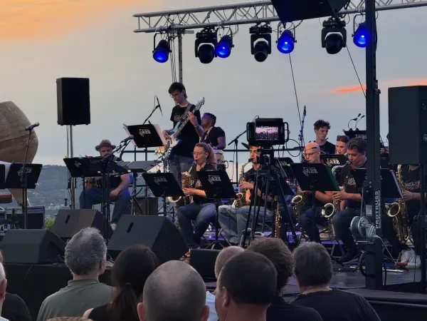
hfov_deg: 16.4
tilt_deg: +0.0
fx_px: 1480
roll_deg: +1.0
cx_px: 214
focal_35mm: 120
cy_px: 160
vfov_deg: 12.3
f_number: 2.8
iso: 64
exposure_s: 1/138
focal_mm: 15.66
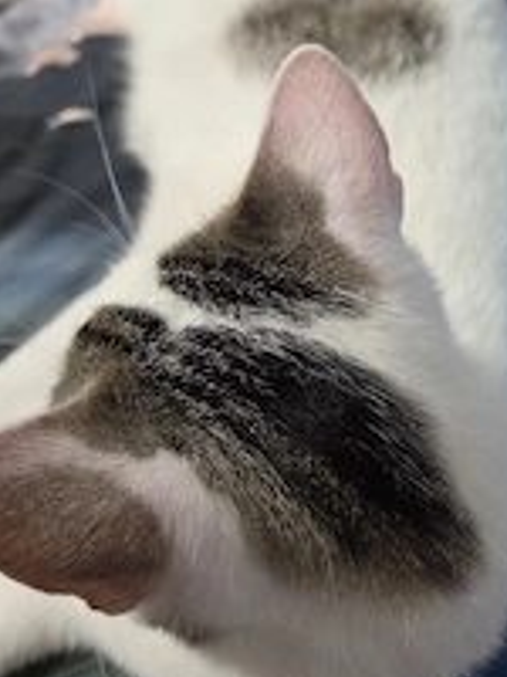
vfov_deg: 39.6
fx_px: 898
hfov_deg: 31.3
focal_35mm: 46
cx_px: 335
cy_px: 132
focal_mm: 6.5
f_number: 1.4
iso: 500
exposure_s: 1/101
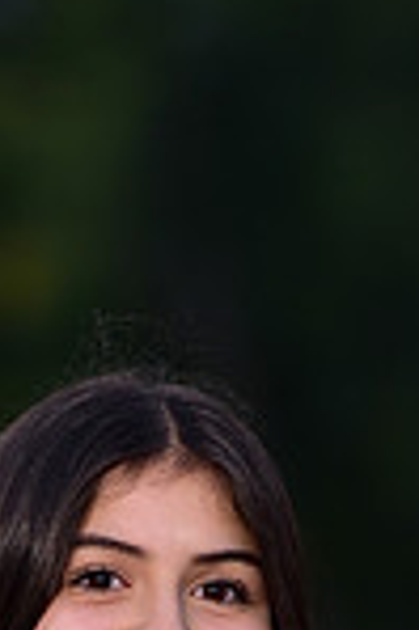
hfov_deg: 1.8
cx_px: 171
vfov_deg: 2.6
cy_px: 994
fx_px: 13631
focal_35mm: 779
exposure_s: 1/200
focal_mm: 200
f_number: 4.5
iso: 640
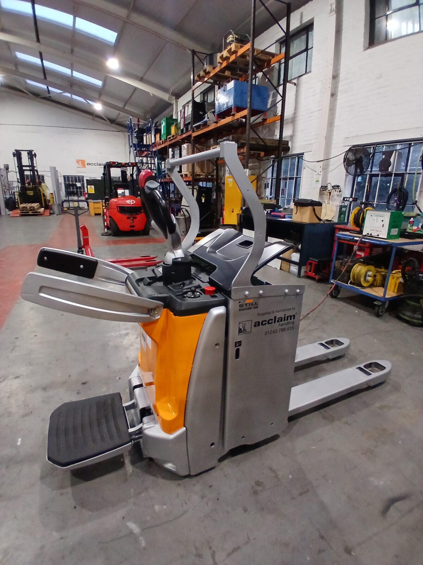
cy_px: 282
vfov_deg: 91.0
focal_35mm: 17
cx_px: 212
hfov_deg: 74.7
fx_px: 277
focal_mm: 1.4
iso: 160
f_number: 2.2
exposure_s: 1/33.3
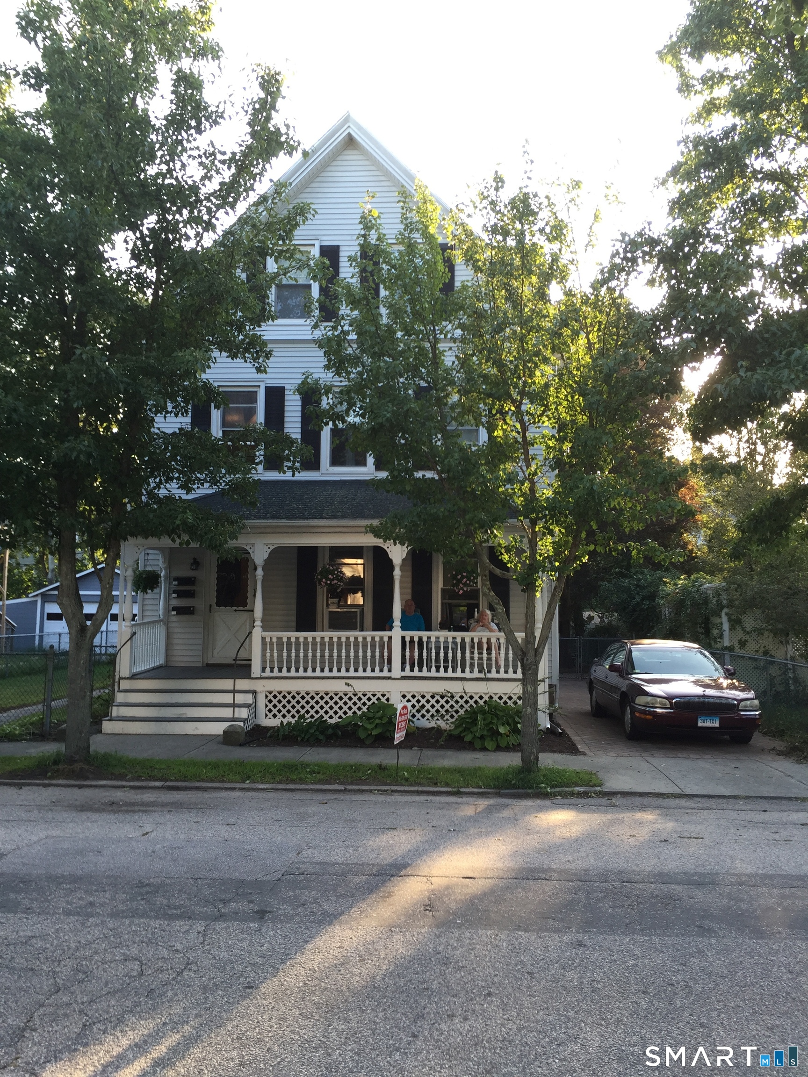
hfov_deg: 48.2
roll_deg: -1.2
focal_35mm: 29
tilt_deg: +7.4
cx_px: 404
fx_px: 903
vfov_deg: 61.7
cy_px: 538
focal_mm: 4.15
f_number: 2.2
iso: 32
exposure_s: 1/120
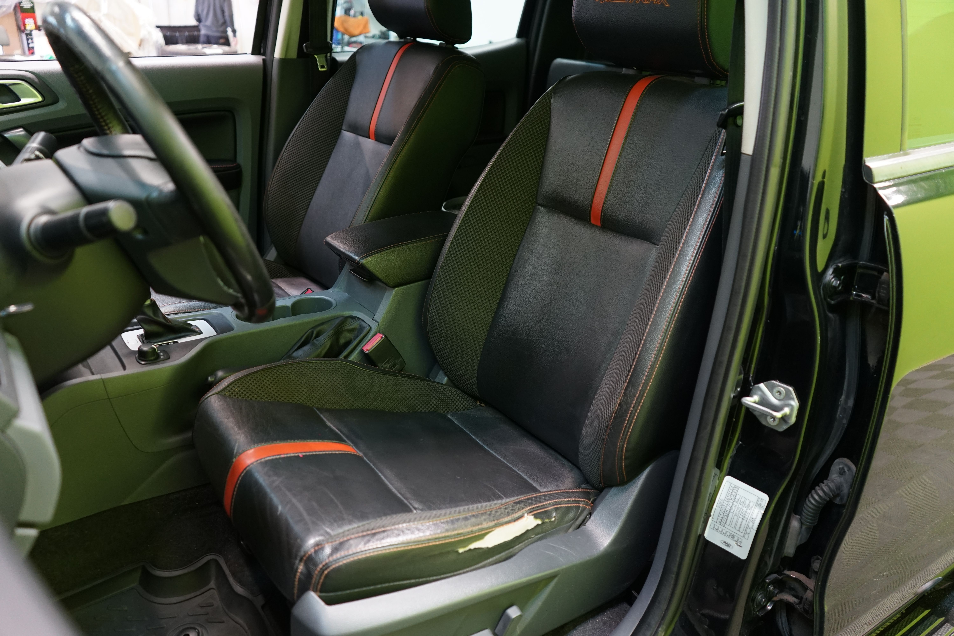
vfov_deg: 46.4
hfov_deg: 65.5
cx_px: 477
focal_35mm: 28
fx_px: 742
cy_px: 318
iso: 1000
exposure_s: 1/30
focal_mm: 28
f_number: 3.5
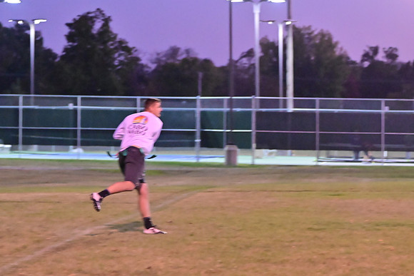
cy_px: 138
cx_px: 207
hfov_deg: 13.1
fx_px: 1806
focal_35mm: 157
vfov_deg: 8.7
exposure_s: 1/400
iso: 6400
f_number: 4
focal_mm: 105
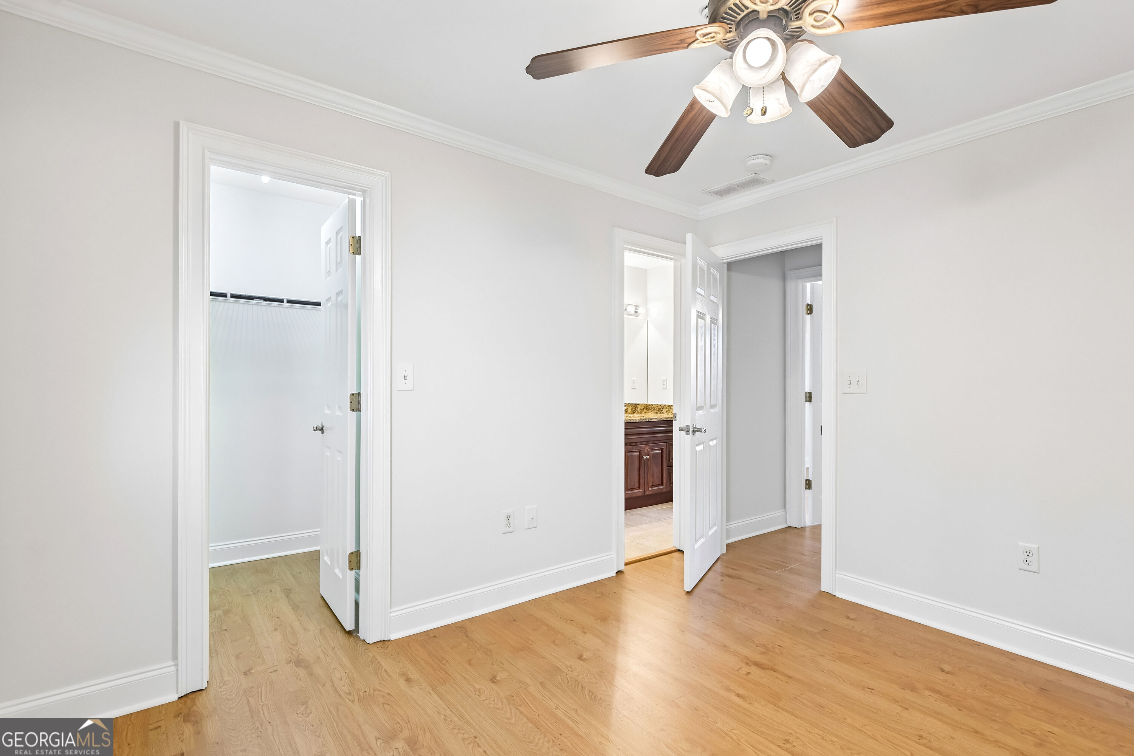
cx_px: 567
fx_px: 504
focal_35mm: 16
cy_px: 378
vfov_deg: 73.7
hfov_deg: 96.7
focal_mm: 16
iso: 400
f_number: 8
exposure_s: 1/15
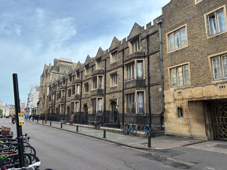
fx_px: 170
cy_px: 85
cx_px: 114
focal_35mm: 26
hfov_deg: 67.3
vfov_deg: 53.1
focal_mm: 5.96
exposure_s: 1/1437
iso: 50
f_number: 1.6
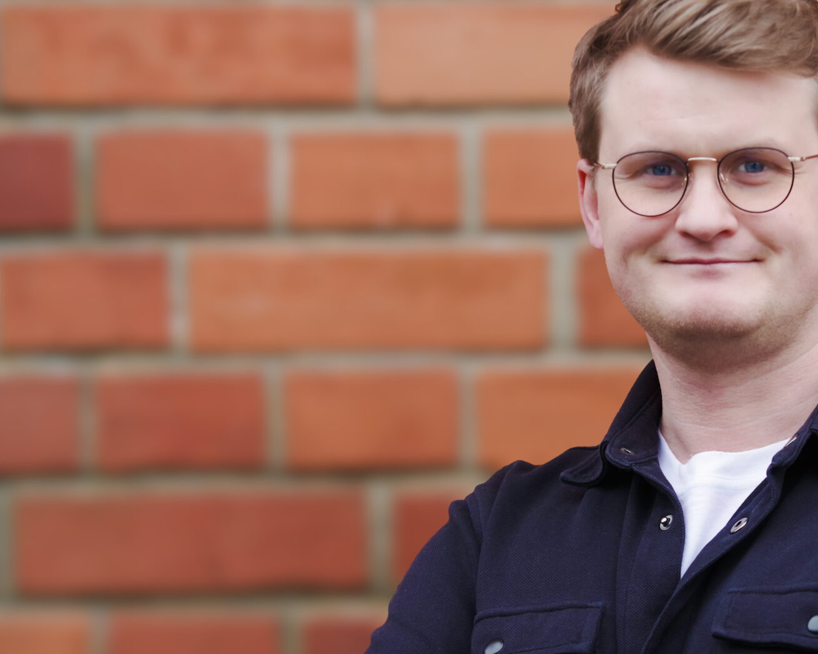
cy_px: 415
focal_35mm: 211
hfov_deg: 9.1
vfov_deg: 7.3
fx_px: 5108
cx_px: 705
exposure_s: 1/200
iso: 400
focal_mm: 115
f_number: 3.2
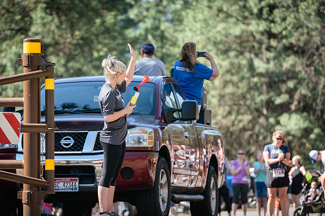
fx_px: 2266
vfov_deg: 5.5
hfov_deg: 8.2
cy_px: 110
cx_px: 131
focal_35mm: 251
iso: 250
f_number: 4
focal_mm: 200
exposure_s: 1/500
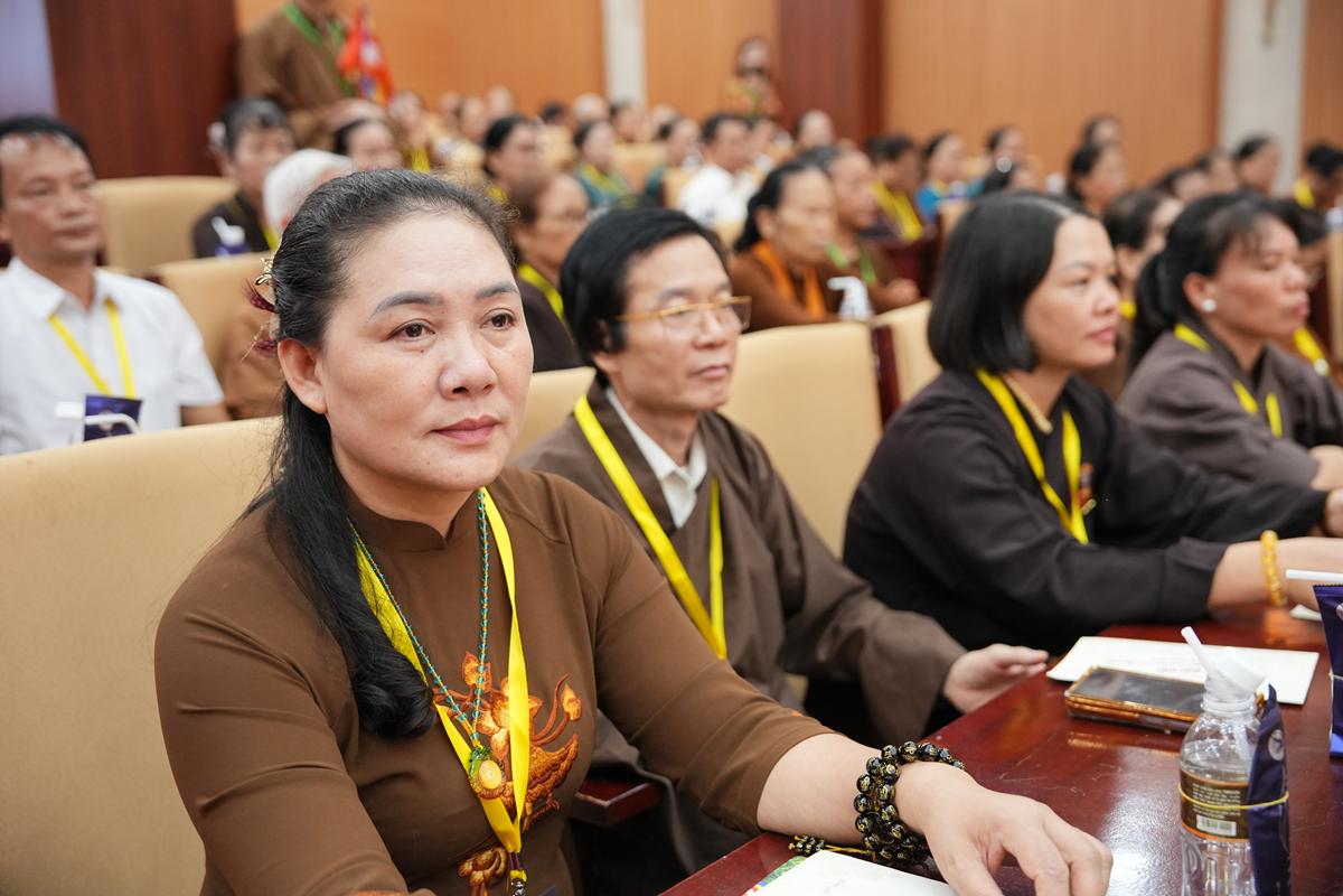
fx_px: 1529
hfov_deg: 47.4
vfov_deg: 32.6
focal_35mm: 41
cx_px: 672
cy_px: 448
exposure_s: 1/160
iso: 2500
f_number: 2.8
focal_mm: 41
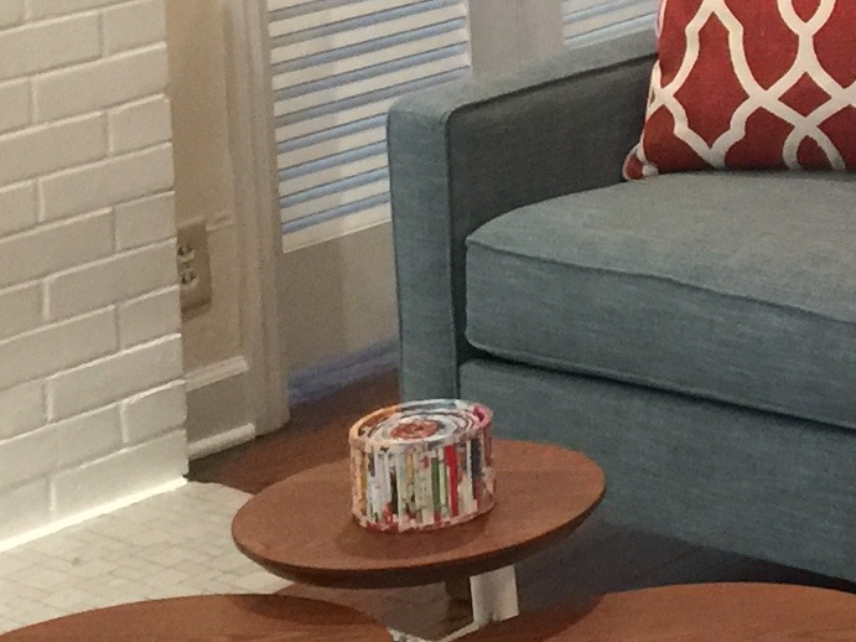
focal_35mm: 137
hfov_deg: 13.2
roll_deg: +0.1
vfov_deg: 10.5
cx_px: 1446
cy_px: -297
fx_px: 3387
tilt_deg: -6.8
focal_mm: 4.15
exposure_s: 1/15
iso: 100
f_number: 2.2
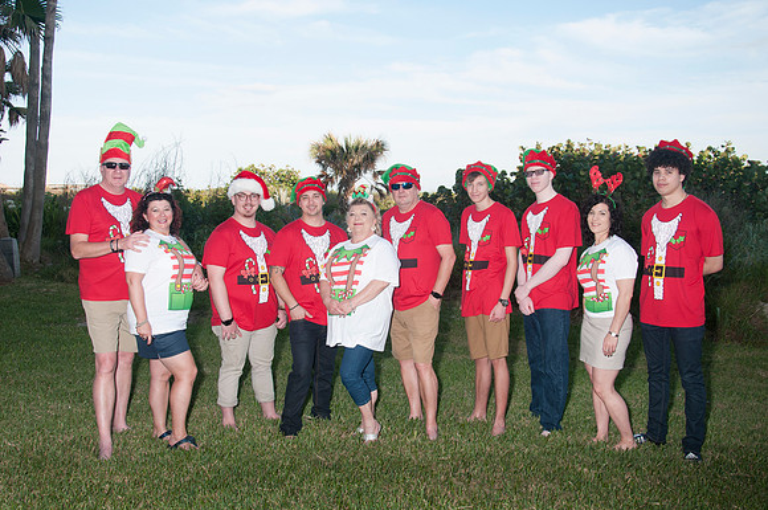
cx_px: 384
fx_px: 703
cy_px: 255
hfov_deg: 57.3
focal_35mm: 33
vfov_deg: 39.9
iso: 100
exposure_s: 1/250
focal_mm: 22
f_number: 6.3
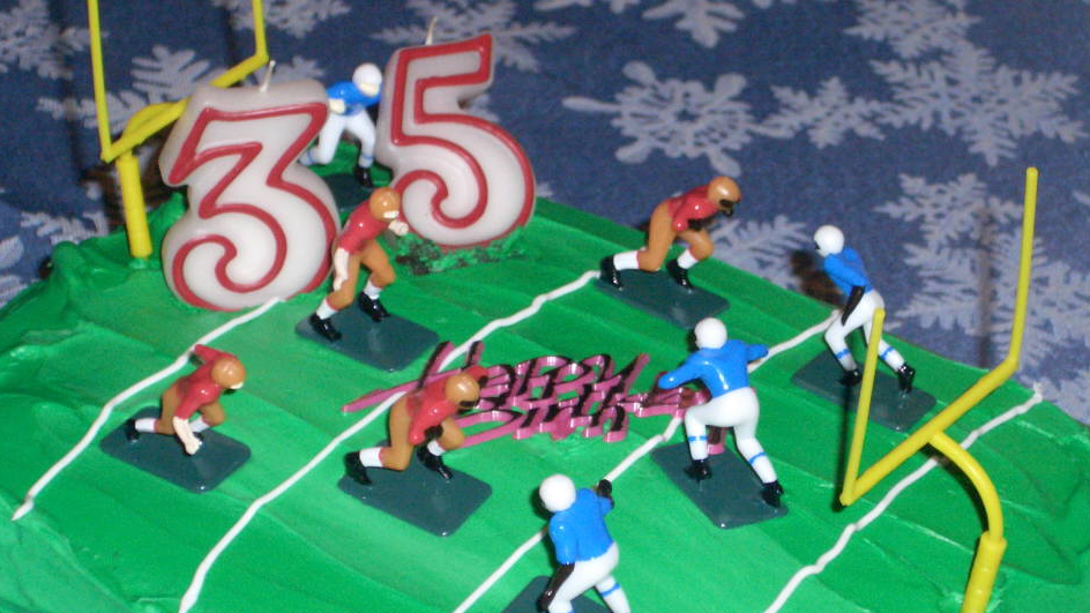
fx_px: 3006
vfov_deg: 11.6
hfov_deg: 20.6
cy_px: 351
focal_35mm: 104
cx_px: 584
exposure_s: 1/60
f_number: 4.4
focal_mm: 14.6
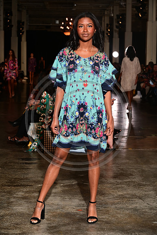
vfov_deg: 24.8
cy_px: 118
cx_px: 78
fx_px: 537
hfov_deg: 16.6
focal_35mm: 82
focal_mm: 82
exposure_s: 1/160
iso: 1000
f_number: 6.3
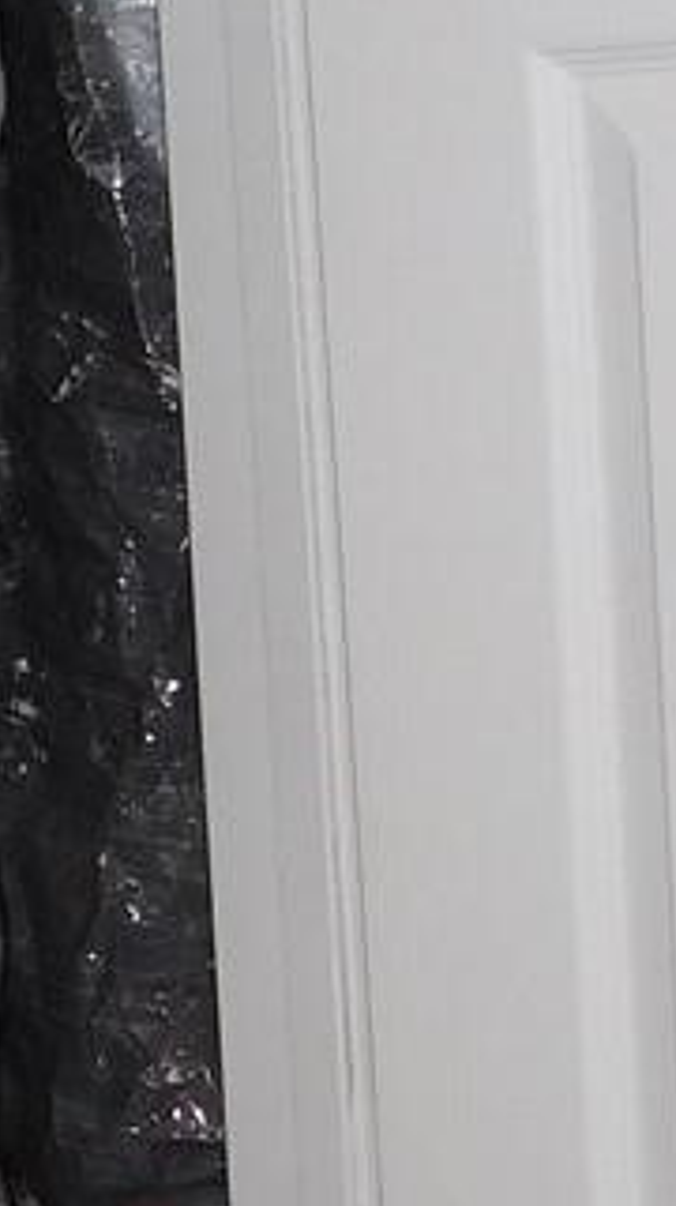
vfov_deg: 17.2
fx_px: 3993
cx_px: -484
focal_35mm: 125
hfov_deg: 9.3
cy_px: 522
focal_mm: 4
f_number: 3
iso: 200
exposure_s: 1/30
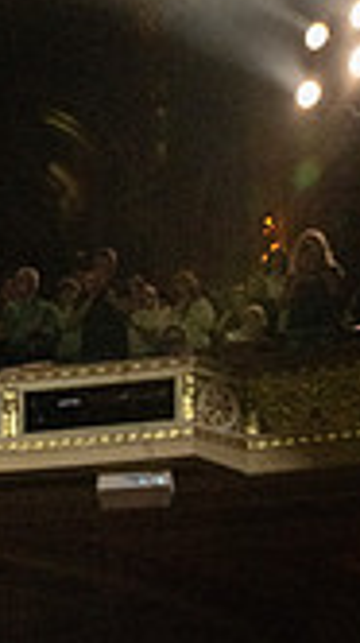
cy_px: 841
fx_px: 1209
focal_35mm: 71
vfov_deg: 25.5
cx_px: -23
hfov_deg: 16.5
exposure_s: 1/500
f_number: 2.8
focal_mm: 25
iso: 12800
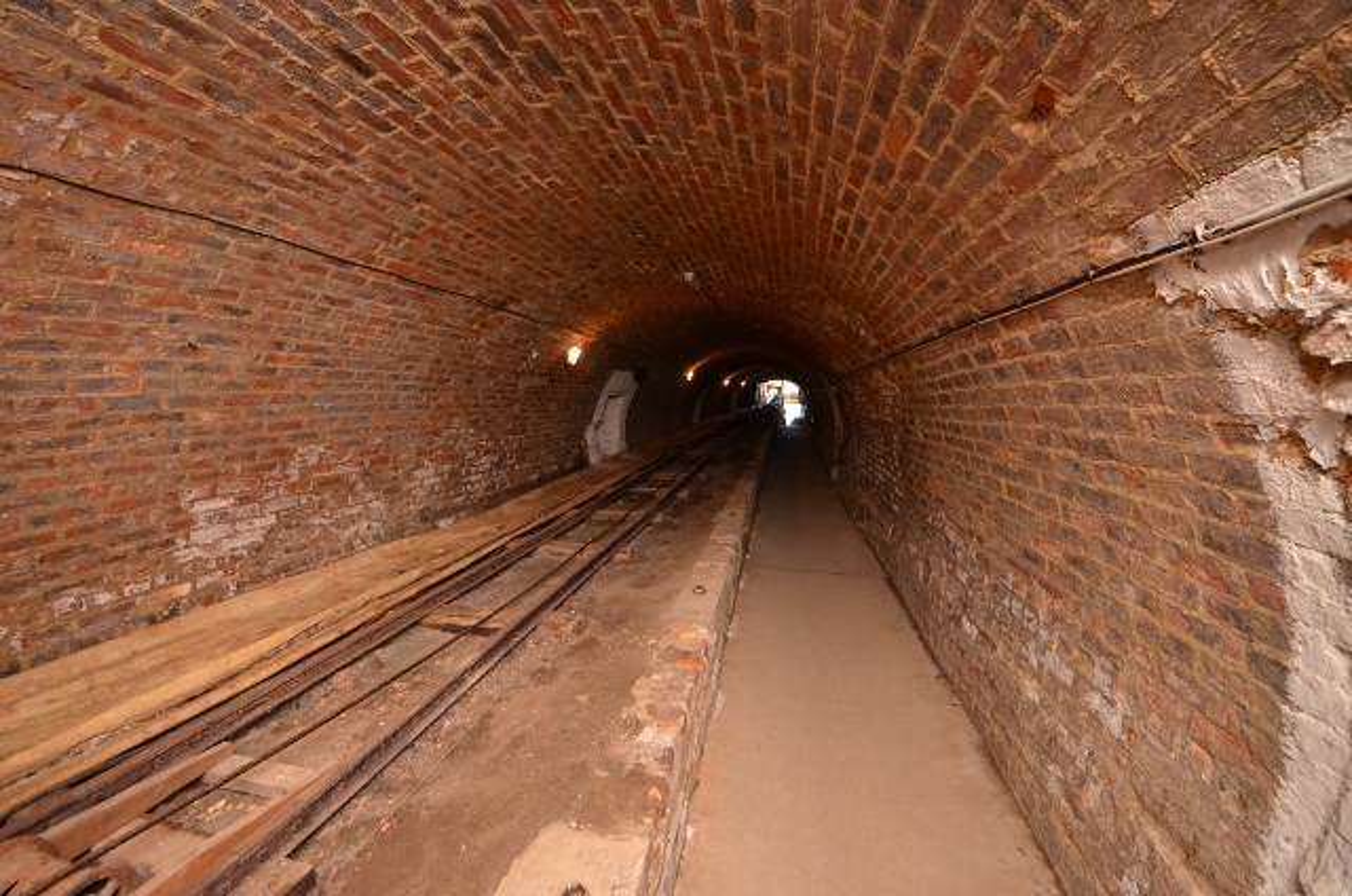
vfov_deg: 89.8
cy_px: 448
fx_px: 450
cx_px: 676
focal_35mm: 12
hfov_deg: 112.7
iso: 800
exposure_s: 1/60
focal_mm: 8
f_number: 4.5
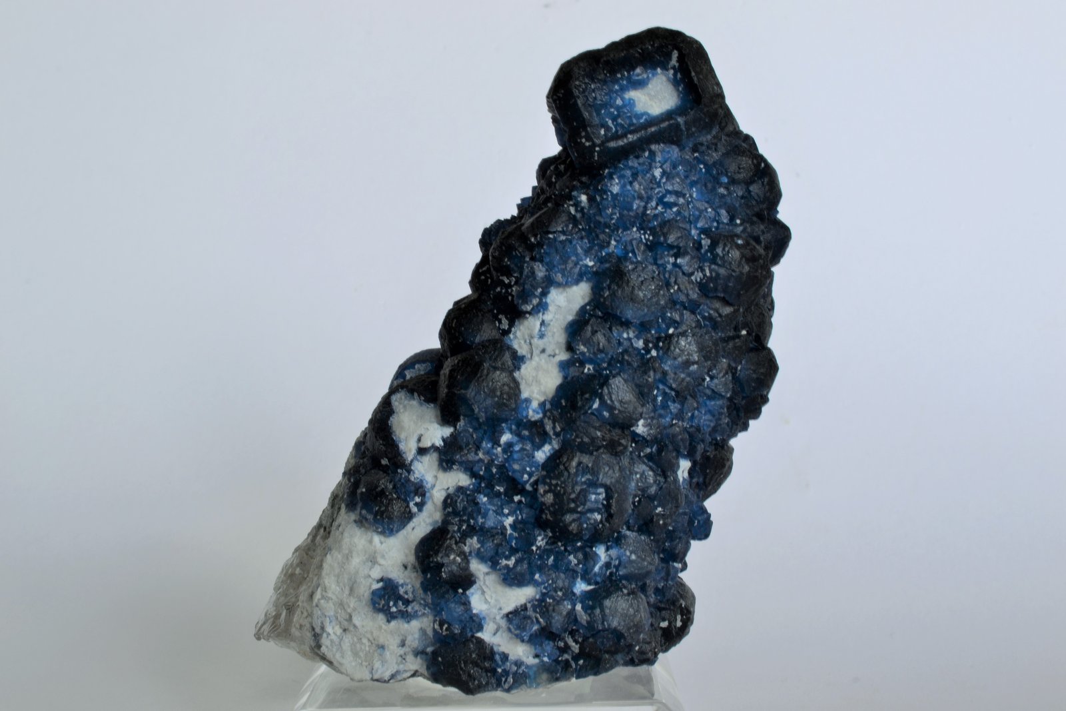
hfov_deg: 33.4
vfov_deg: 22.6
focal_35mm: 60
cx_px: 533
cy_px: 356
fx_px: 1777
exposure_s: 1/1.3
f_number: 20
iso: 100
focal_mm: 40
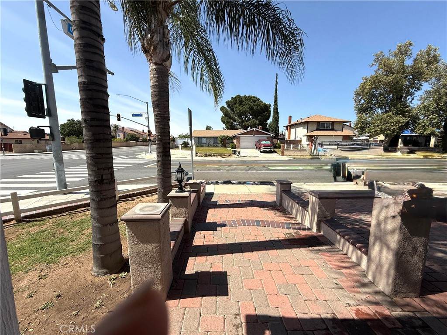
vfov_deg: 85.7
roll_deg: -0.2
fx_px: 181
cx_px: 224
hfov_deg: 102.1
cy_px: 168
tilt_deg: -7.2
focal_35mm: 14
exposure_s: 1/2320
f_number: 2.2
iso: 50
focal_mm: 2.22
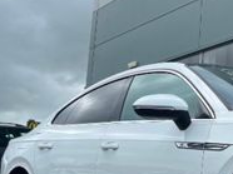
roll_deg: -1.4
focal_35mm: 84
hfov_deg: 20.9
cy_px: 93
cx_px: 313
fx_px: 565
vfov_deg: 17.5
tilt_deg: +9.8
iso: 50
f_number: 1.6
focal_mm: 5.1
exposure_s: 1/2137
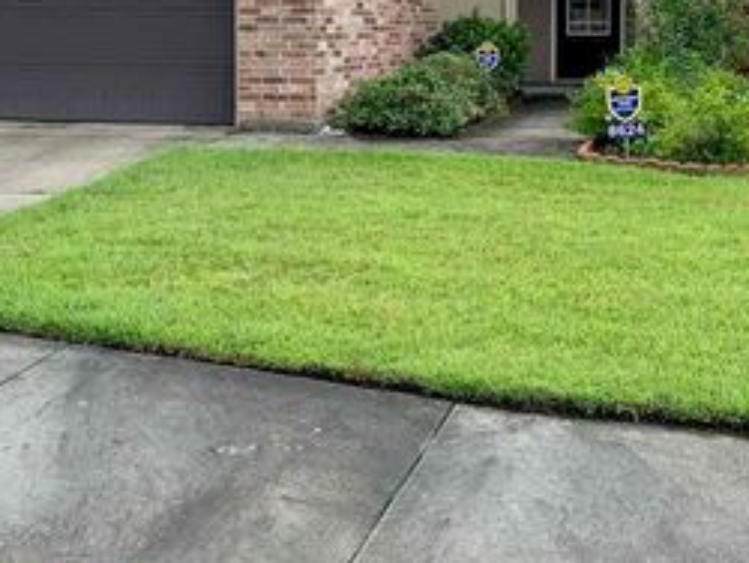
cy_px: 52
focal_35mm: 52
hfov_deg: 36.8
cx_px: 383
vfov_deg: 27.1
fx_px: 1126
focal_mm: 4.25
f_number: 1.8
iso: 25
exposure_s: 1/1368
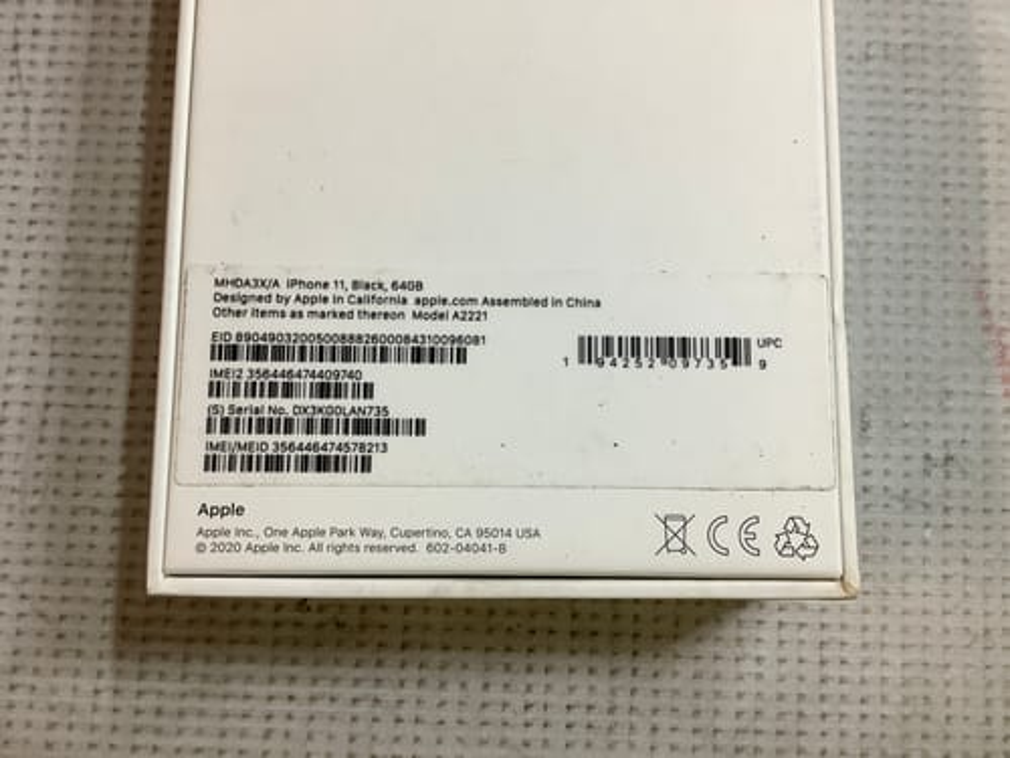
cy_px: 379
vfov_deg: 45.4
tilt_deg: -81.5
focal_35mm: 31
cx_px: 505
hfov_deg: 58.4
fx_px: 904
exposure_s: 1/50
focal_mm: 3.3
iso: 80
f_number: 2.4
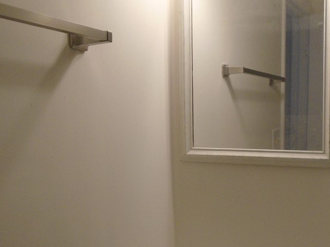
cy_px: 153
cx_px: 240
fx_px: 457
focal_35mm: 48
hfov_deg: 38.8
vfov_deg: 30.1
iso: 200
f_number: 3.2
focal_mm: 4.6
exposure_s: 1/60
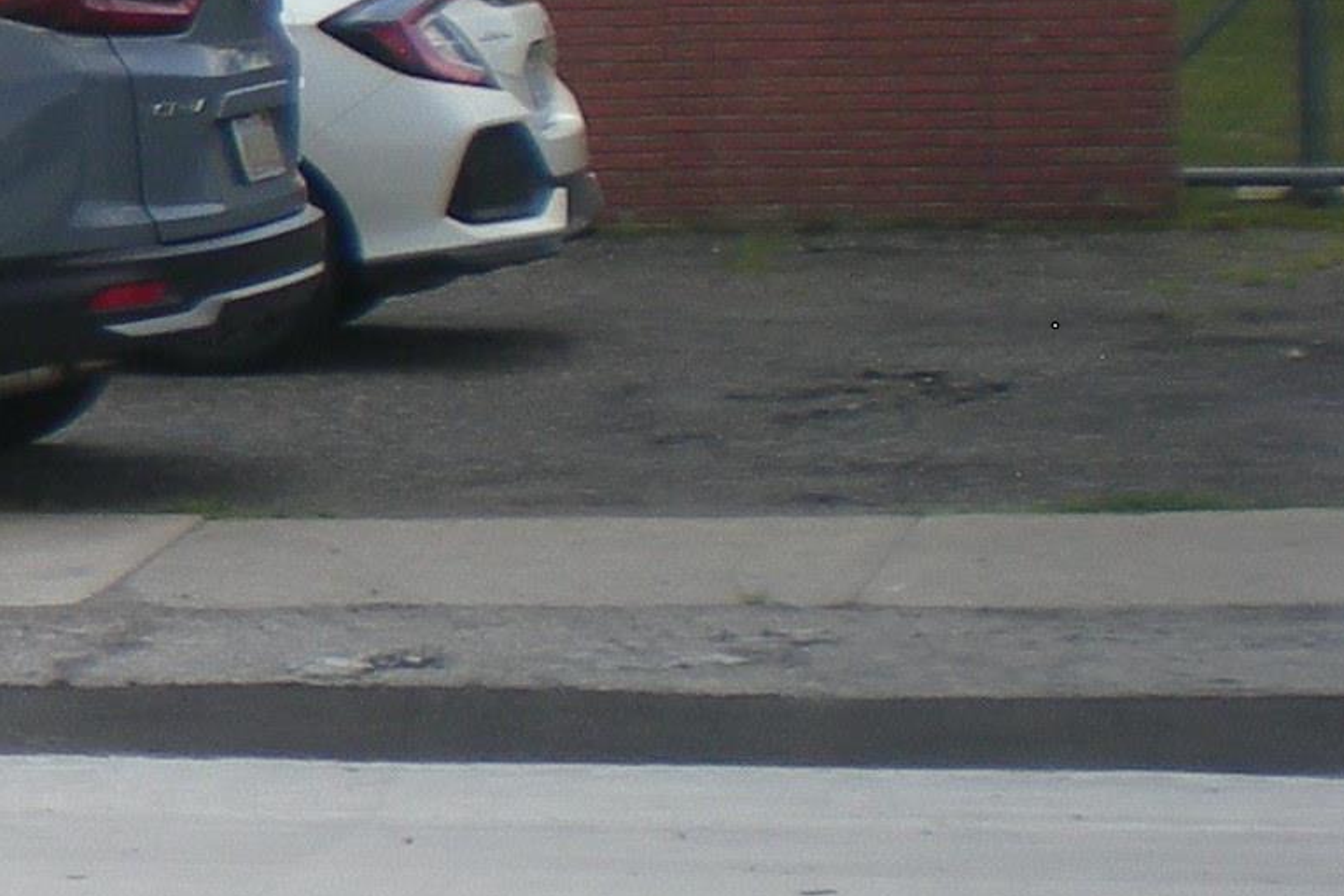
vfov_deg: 8.7
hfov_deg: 11.7
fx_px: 5898
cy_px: 93
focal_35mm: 158
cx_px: -1320
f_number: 4.6
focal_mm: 6.3
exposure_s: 1/358
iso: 50
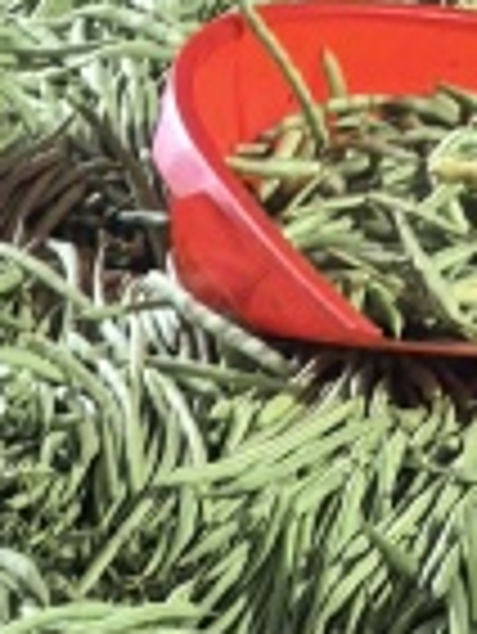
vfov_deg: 7.9
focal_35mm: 204
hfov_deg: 6.7
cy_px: 2107
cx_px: -868
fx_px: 3742
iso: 320
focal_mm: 5.75
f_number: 2
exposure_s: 1/50
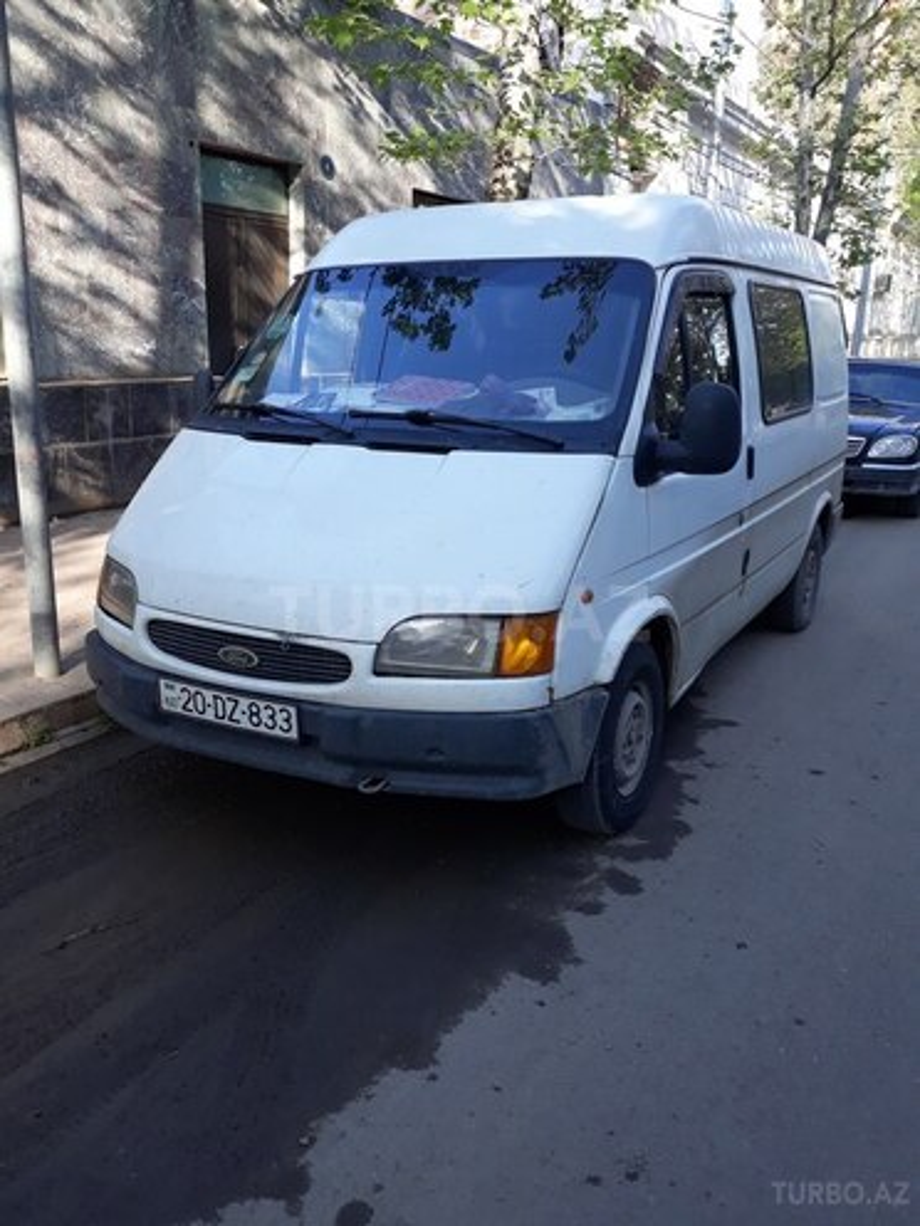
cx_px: 460
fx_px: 957
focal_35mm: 27
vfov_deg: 65.3
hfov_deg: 51.4
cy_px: 613
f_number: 1.7
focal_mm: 3.71
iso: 40
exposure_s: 1/231
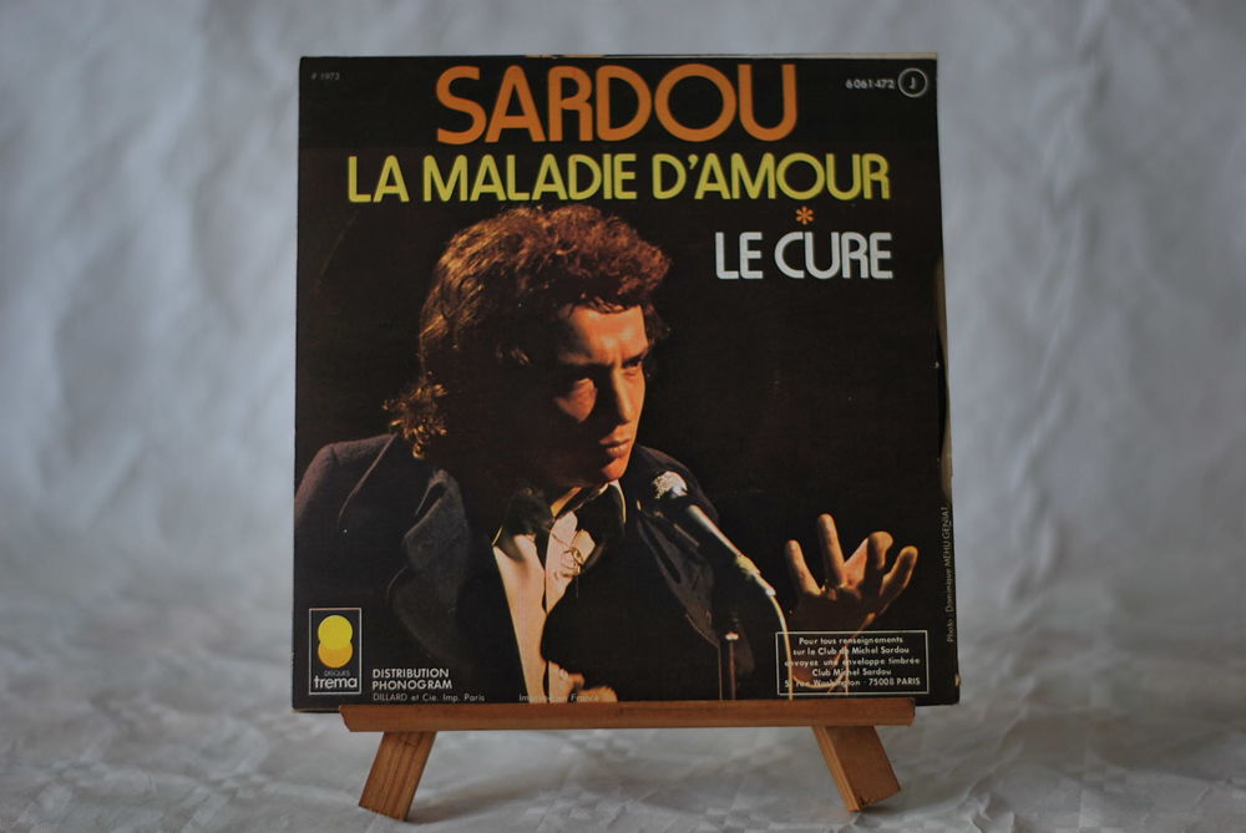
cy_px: 416
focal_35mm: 75
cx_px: 623
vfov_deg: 18.2
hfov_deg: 27.0
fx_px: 2598
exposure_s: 1/50
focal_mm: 50
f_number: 1.8
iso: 100
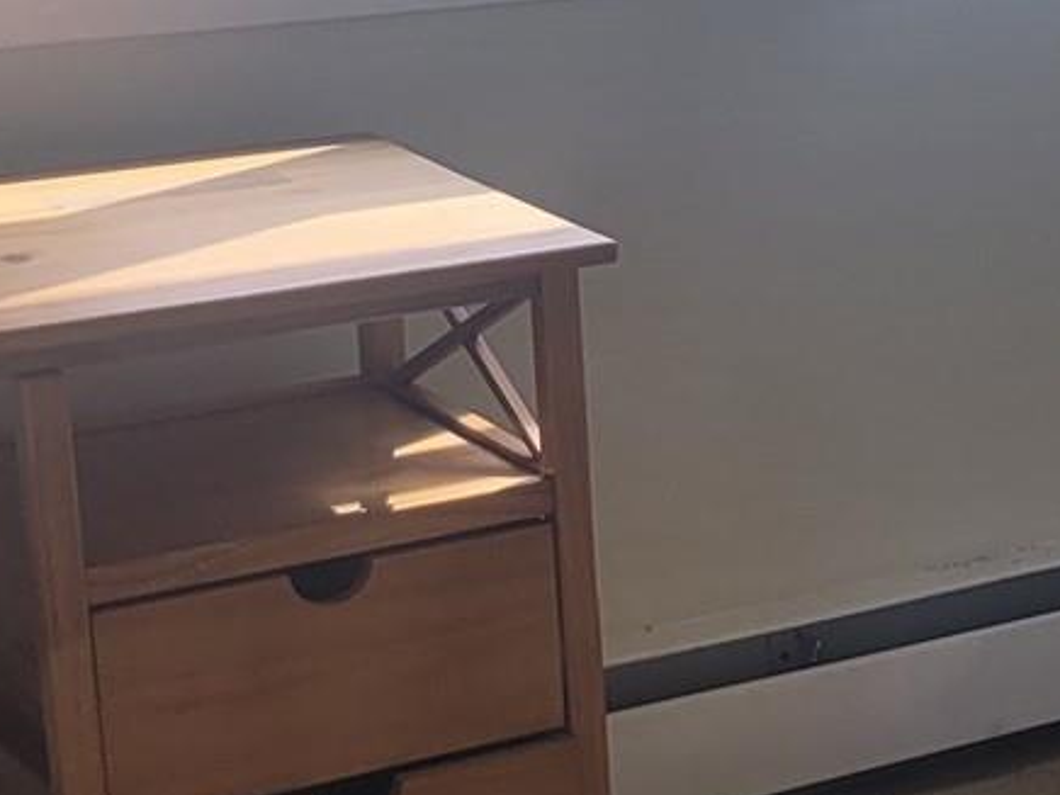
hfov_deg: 14.0
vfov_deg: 12.1
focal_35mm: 122
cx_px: 2023
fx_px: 3736
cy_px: 306
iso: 40
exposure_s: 1/149
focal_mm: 5.4
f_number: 1.8
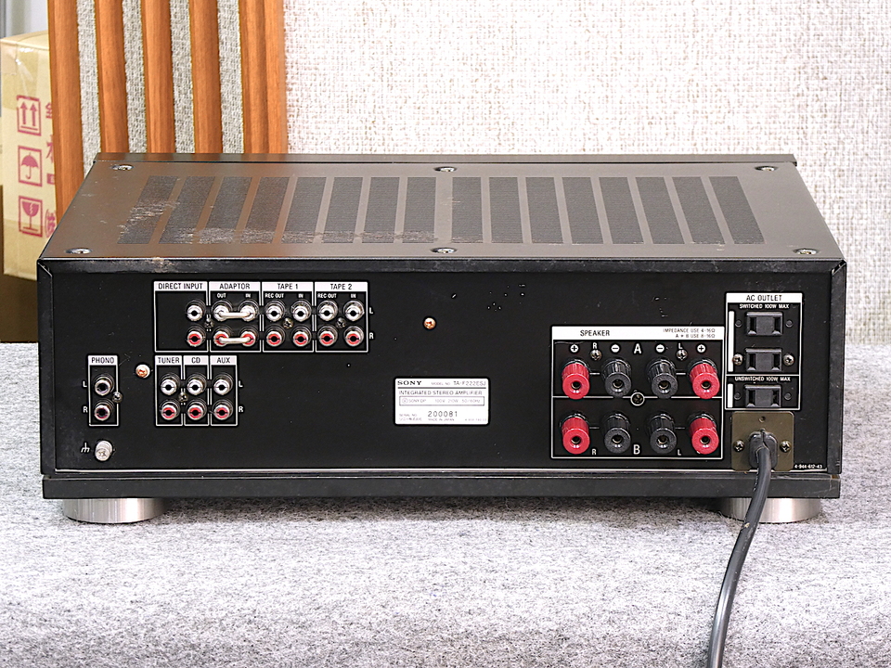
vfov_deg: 11.0
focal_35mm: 135
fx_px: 3475
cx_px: 446
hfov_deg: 14.6
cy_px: 334
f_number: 5.3
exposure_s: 1/2
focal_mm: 24.2
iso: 200
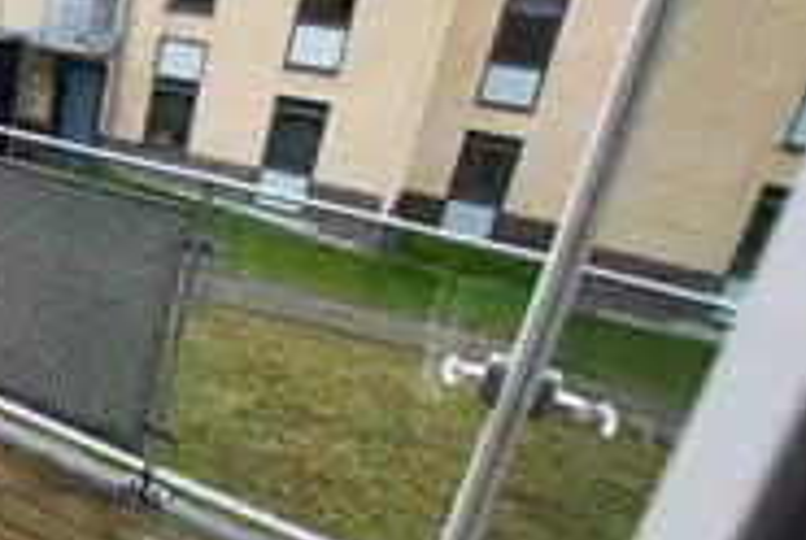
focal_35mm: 34
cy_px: 218
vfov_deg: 38.9
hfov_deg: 42.8
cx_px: -91
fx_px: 762
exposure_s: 1/60
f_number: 5.6
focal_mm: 10
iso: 100
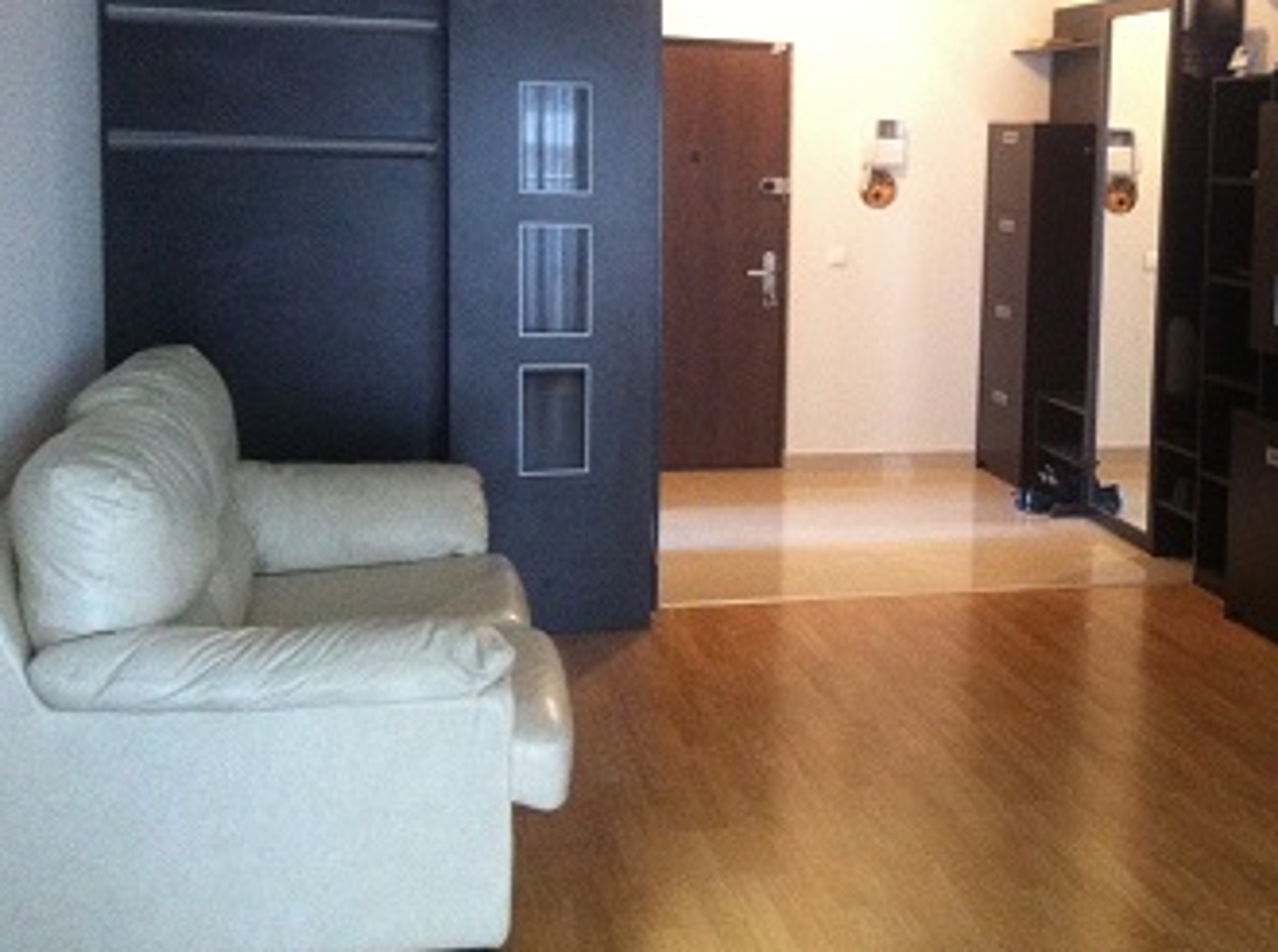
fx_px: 1952
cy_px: 327
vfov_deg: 27.3
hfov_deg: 35.6
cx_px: 933
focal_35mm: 53
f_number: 2.8
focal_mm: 3.85
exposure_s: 1/15
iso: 400
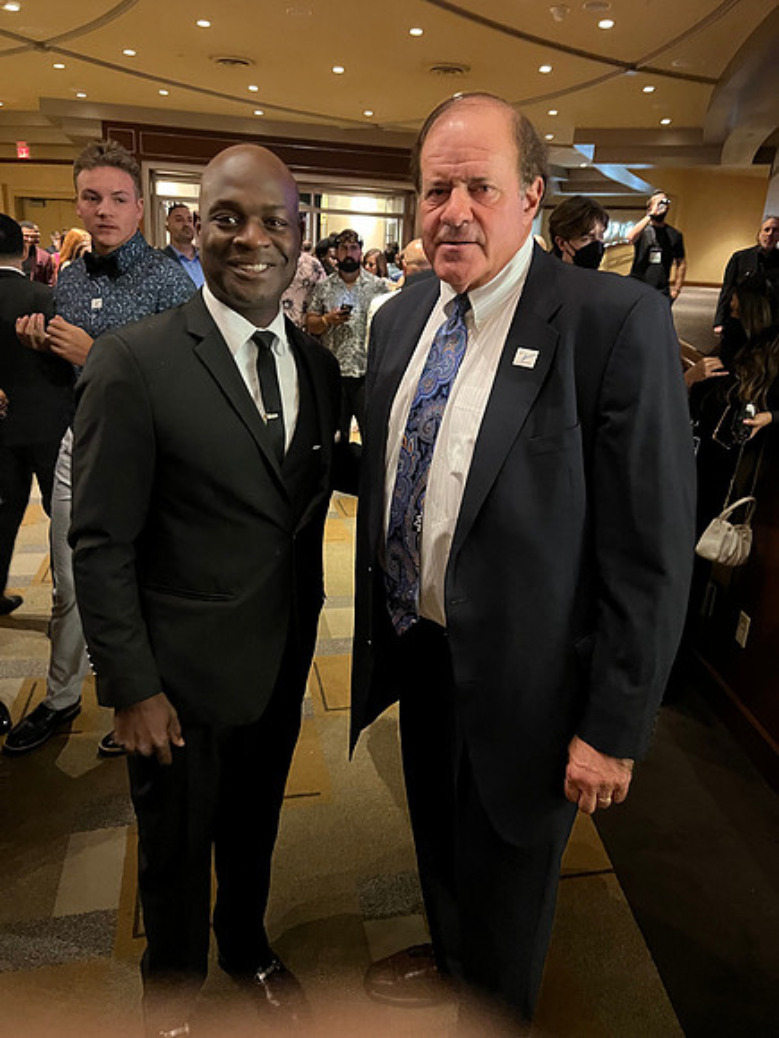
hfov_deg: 53.1
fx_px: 780
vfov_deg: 67.3
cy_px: 519
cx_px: 390
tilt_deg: -16.5
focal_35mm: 26
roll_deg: -1.7
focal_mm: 5.7
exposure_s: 1/24
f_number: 1.5
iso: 800
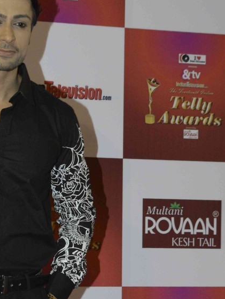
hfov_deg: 10.8
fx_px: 1172
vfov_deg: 14.3
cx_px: -14
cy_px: 312
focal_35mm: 135
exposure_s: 1/160
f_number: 8
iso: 800
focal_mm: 35
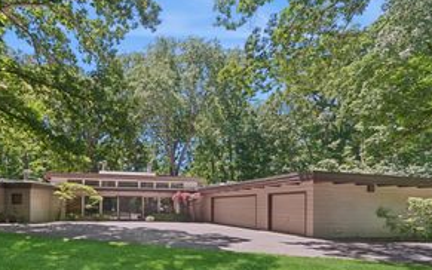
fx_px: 247
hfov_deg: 79.1
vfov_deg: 57.2
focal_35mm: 21
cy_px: 148
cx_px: 138
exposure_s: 1/100
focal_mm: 12
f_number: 8
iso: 400
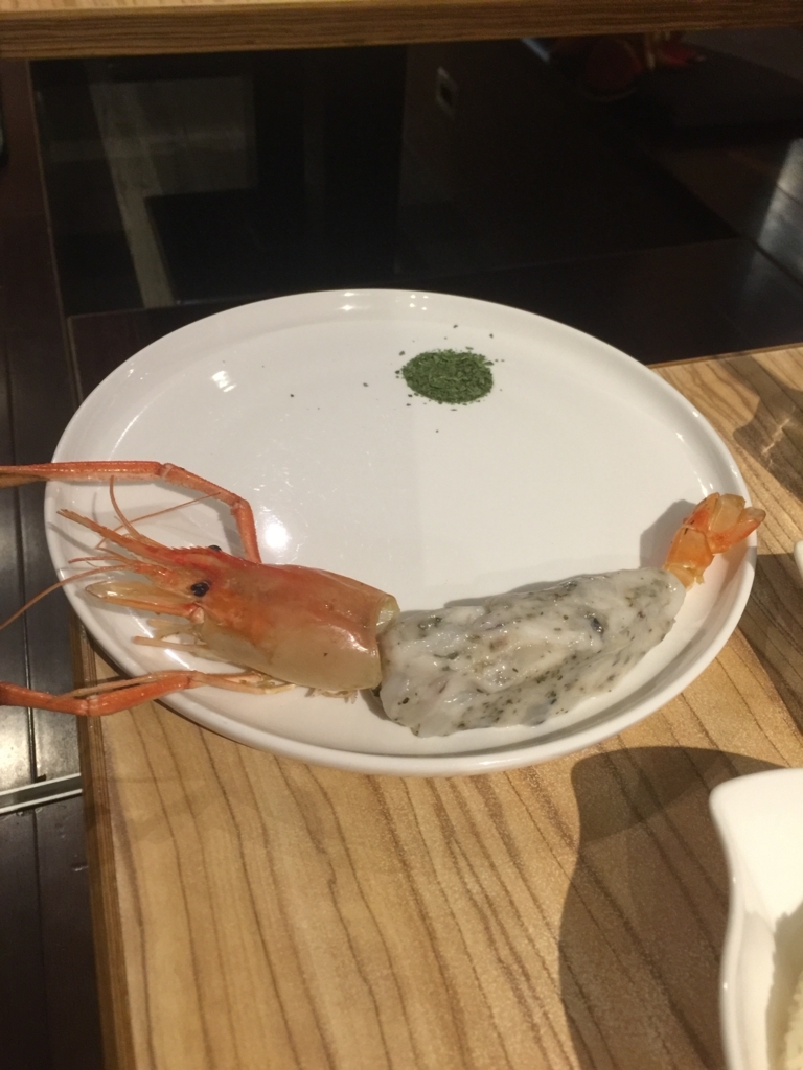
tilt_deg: -44.5
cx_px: 402
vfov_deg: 61.7
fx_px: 897
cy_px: 535
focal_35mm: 29
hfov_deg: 48.2
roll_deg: -4.2
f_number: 2.2
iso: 100
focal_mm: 4.15
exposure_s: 1/10
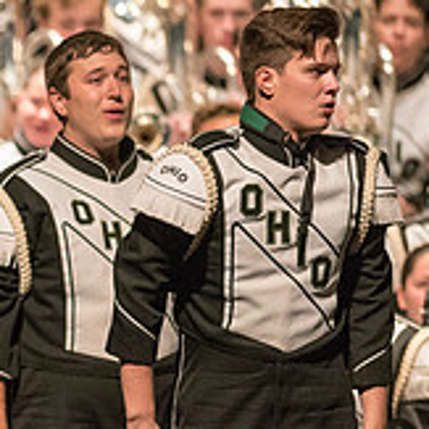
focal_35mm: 909
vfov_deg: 1.9
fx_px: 12745
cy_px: 349
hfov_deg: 1.9
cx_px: -255
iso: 4000
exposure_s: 1/500
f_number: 2.8
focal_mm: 300
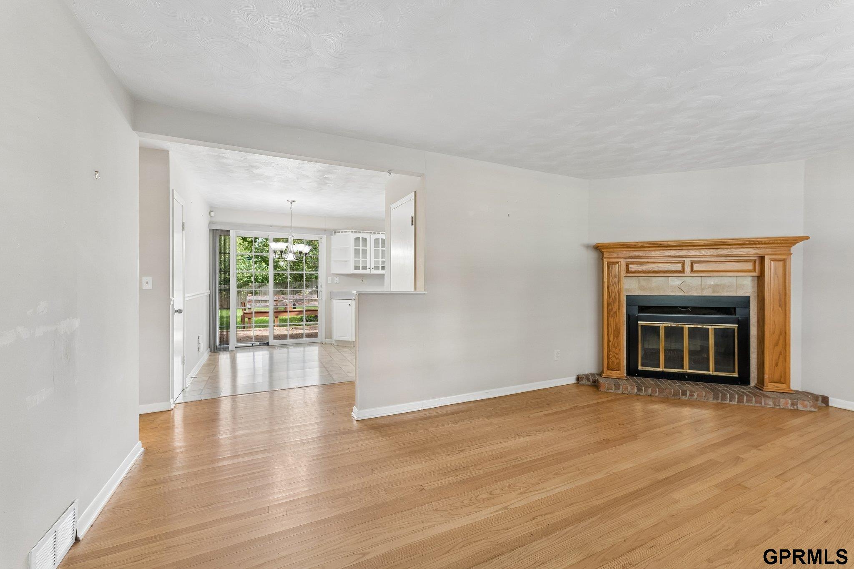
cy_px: 284
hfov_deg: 101.5
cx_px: 427
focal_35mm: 15
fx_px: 349
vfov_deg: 78.4
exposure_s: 1/15
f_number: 6.3
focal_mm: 14.7
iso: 500
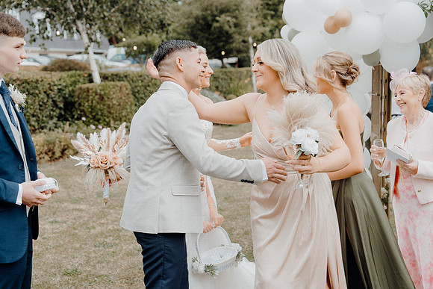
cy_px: 144
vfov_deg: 25.5
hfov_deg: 37.5
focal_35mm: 53
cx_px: 216
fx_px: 638
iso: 125
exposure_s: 1/500
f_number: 3.5
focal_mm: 53
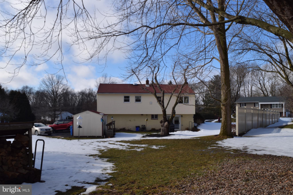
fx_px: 269
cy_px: 98
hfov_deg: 57.2
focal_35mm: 33
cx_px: 146
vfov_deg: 40.0
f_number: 10
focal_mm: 22
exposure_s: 1/200
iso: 100
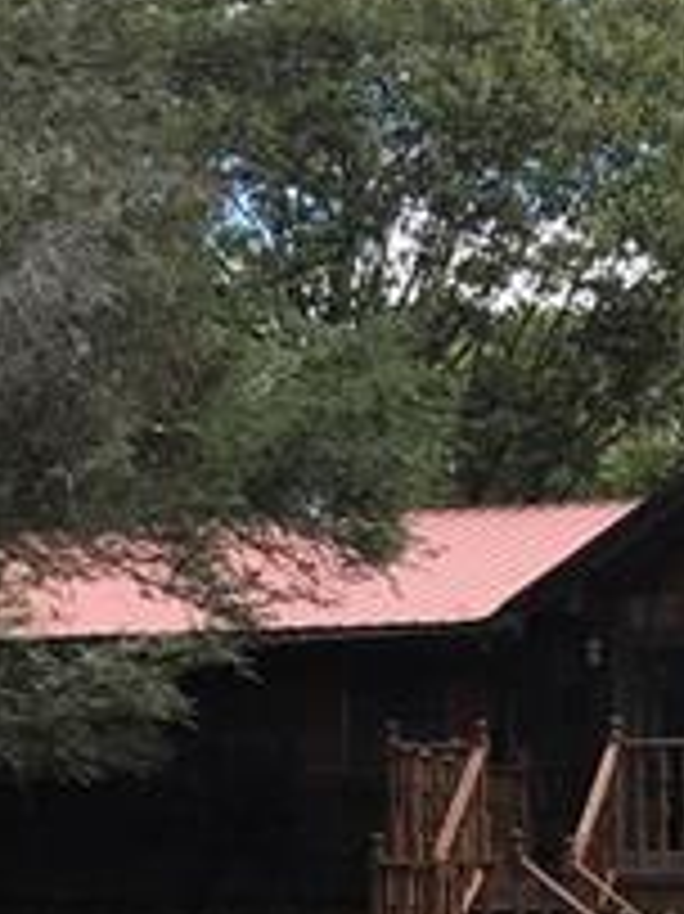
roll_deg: -0.1
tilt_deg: +2.0
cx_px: 594
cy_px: 941
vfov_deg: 18.0
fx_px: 2796
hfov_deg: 13.8
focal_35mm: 106
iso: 20
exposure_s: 1/584
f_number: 1.8
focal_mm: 3.99
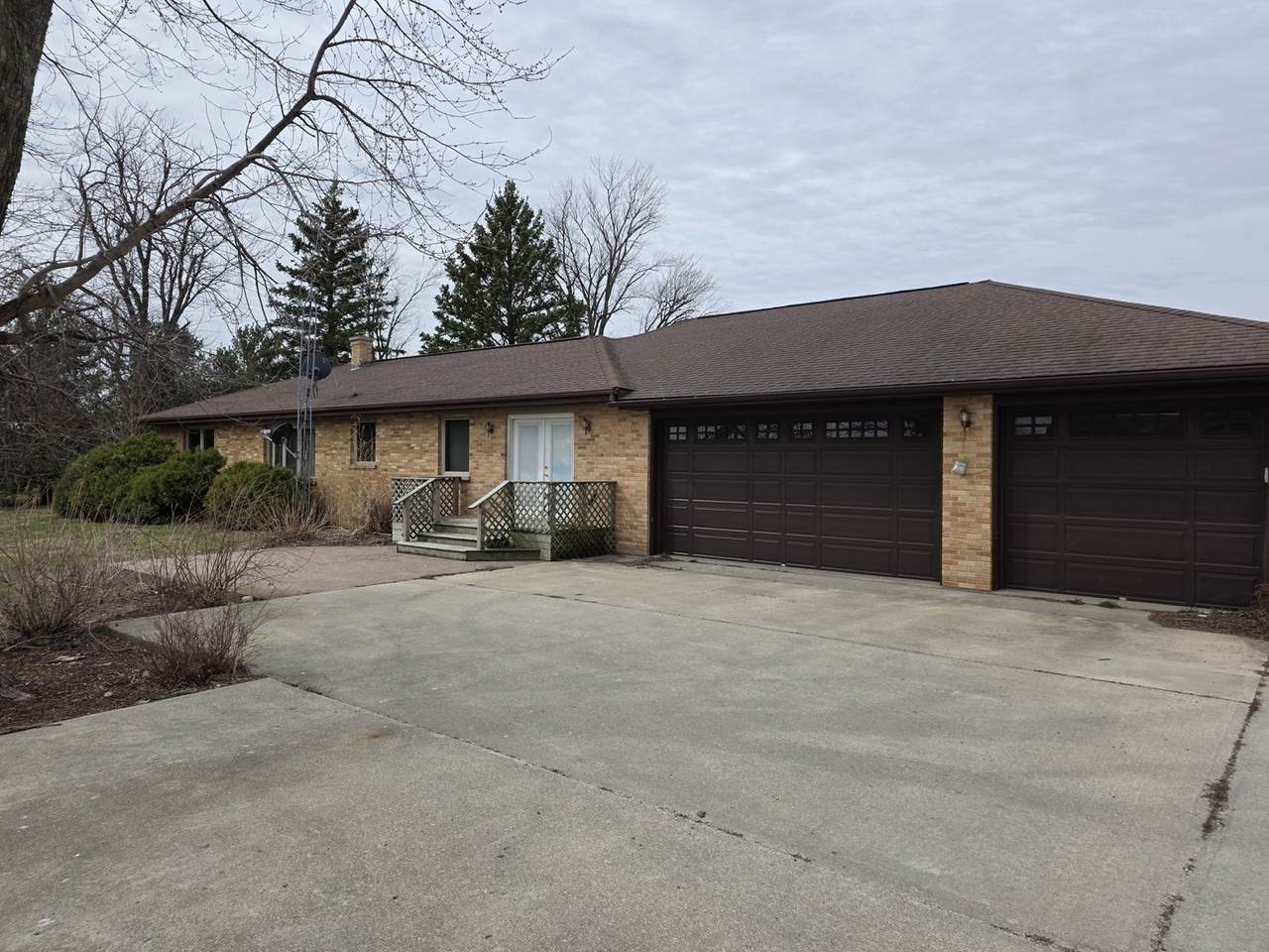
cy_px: 476
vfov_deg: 58.9
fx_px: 843
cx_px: 634
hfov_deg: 73.9
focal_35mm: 23
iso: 80
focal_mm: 6.3
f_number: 1.7
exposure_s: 1/7061
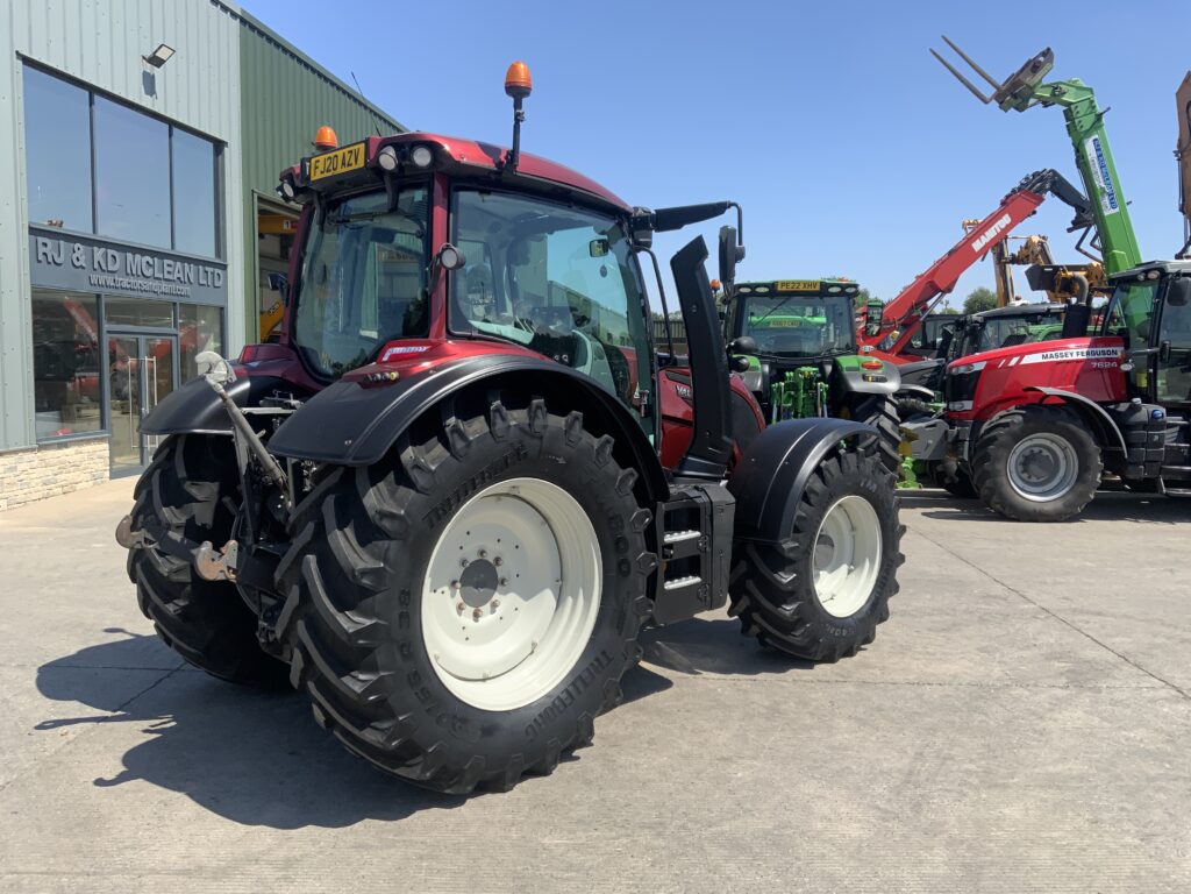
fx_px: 998
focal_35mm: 29
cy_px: 447
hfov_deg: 61.7
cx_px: 596
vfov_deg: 48.2
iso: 16
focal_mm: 3
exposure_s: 1/1311
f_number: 1.8
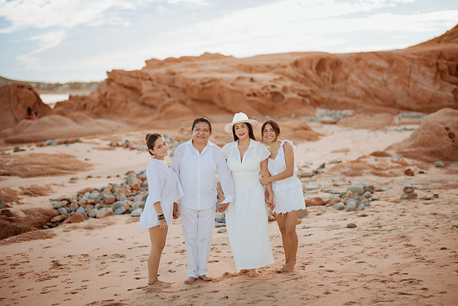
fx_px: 738
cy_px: 153
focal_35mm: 58
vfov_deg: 23.4
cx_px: 229
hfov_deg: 34.5
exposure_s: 1/4000
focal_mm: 58
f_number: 1.4
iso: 200
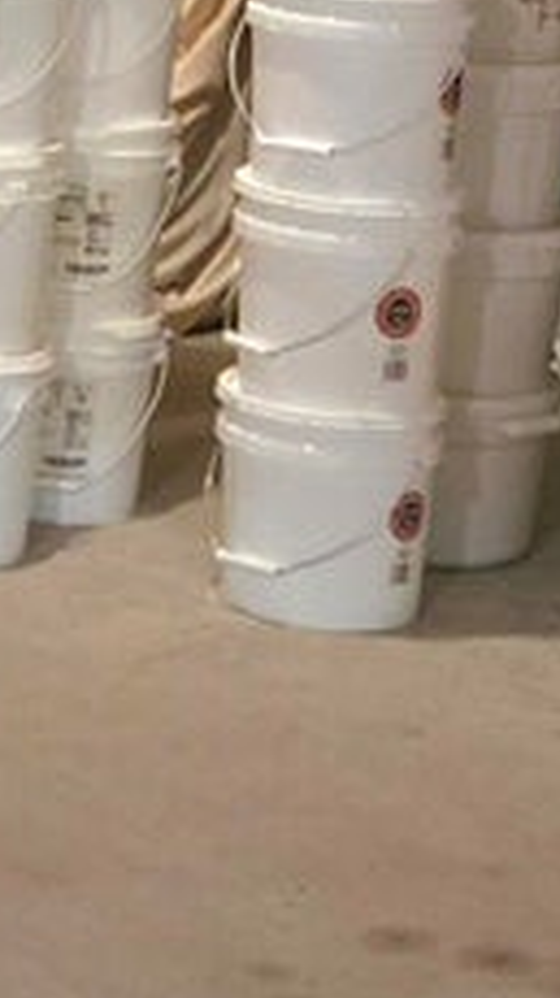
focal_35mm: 149
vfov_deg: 14.0
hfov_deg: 7.7
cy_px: -169
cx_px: -697
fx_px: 3942
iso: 1000
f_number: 1.8
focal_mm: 5.4
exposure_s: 1/60.2
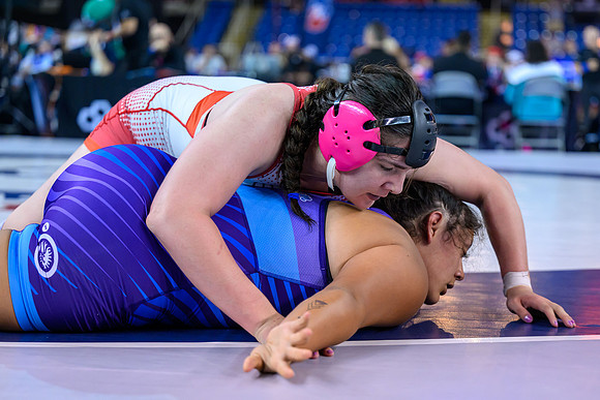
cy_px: 239
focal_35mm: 85
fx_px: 1412
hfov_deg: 24.0
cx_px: 353
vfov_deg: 16.1
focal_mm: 70
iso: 2000
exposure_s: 1/800
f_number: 2.8
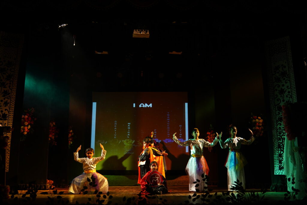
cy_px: 102
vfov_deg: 37.9
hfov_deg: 54.4
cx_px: 154
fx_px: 298
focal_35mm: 35
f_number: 2.8
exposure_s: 1/160
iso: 640
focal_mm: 35
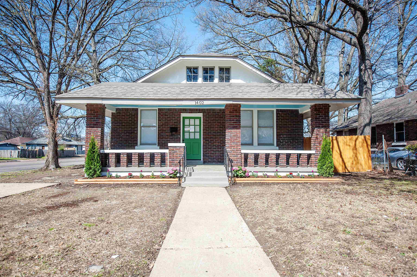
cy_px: 138
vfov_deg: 64.5
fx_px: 220
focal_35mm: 19
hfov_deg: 86.9
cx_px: 208
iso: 200
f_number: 3.5
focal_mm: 19
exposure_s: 1/5000
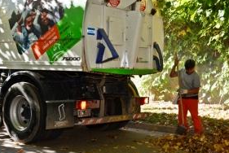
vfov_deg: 21.9
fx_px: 395
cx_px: 132
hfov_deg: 32.3
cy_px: 65
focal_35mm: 62
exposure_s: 1/250
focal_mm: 26
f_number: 10
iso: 800
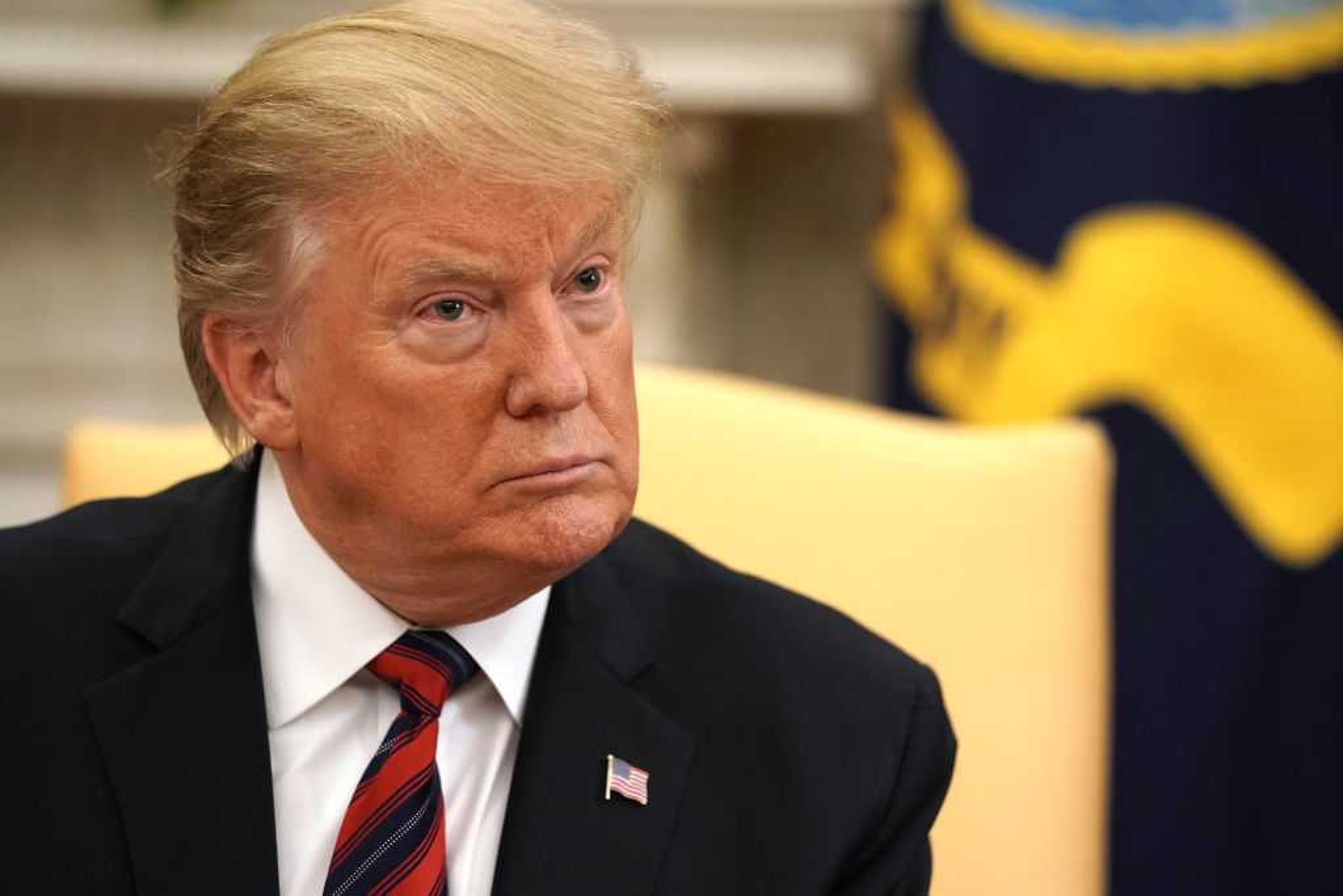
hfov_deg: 10.3
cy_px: 448
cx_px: 672
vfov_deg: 6.9
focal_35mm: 200
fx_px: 7462
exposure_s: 1/320
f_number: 3.5
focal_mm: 200
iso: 4000
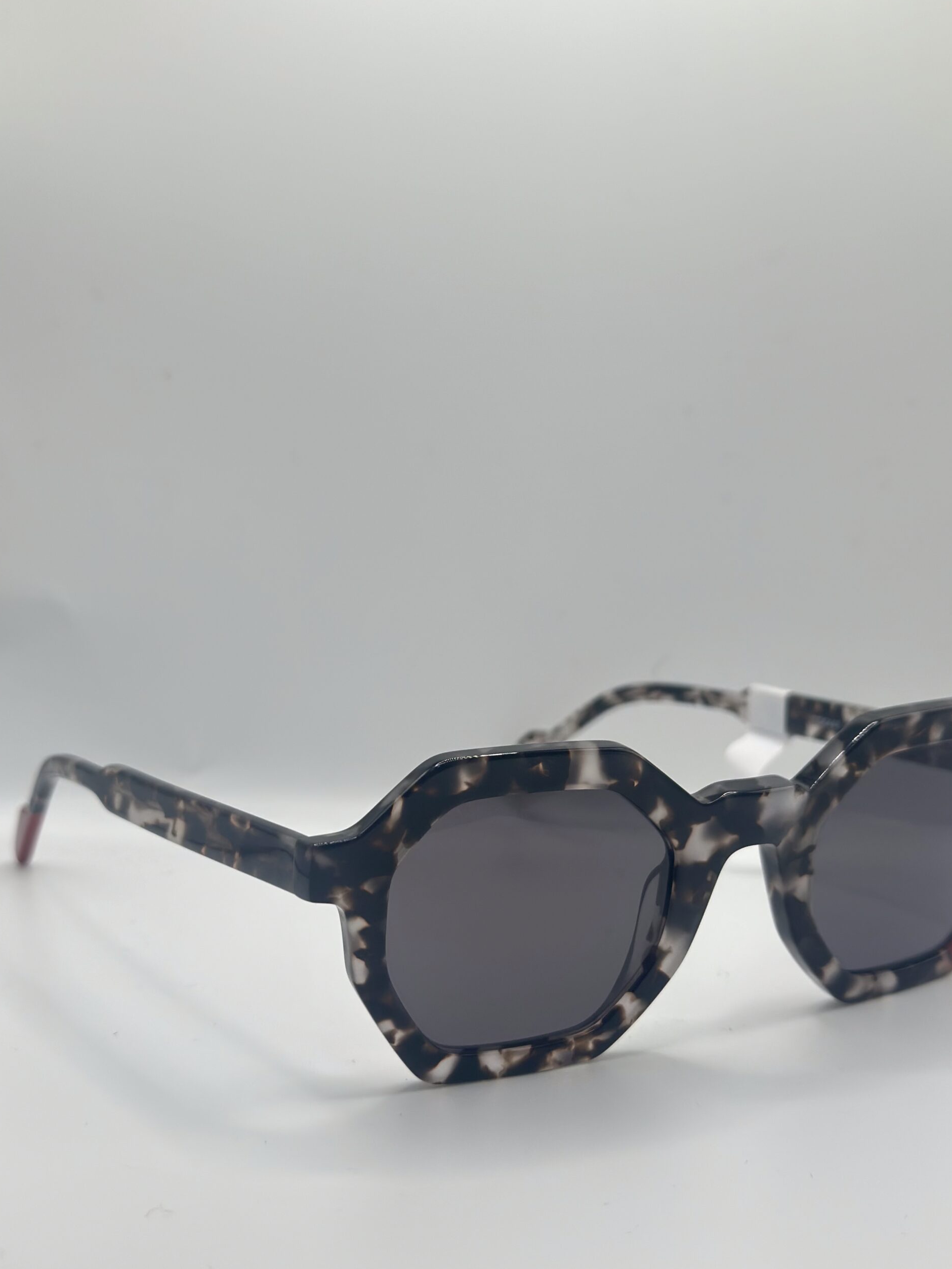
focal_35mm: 49
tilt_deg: -27.3
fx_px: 1797
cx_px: 479
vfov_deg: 38.9
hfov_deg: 29.7
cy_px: 633
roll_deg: -0.5
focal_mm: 6.86
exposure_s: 1/709
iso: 80
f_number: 1.78
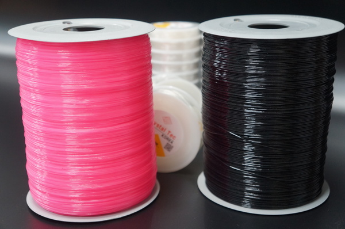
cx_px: 172
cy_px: 114
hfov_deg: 36.9
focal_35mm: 54
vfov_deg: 25.0
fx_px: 517
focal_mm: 36
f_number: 4.5
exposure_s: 1/60
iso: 1250
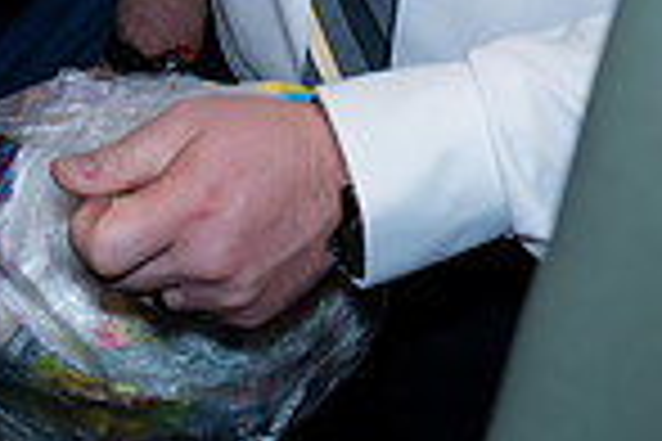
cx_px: 239
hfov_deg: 14.8
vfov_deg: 9.4
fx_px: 2537
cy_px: -407
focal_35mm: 138
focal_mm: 35
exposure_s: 1/250
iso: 6400
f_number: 5
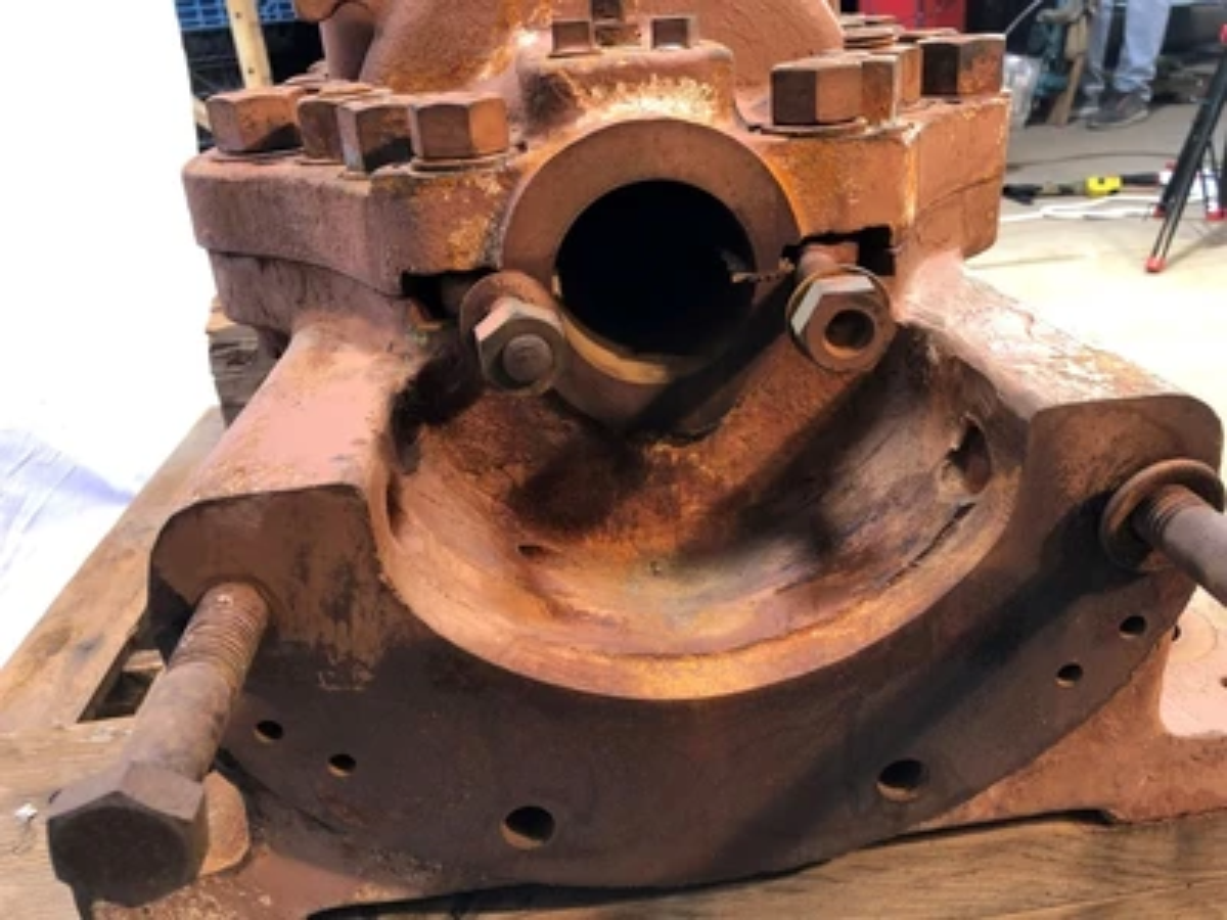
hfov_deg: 63.4
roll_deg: +5.1
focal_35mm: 28
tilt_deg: -24.7
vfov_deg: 49.7
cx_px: 614
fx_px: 992
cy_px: 460
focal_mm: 4
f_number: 1.8
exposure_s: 1/24
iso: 40
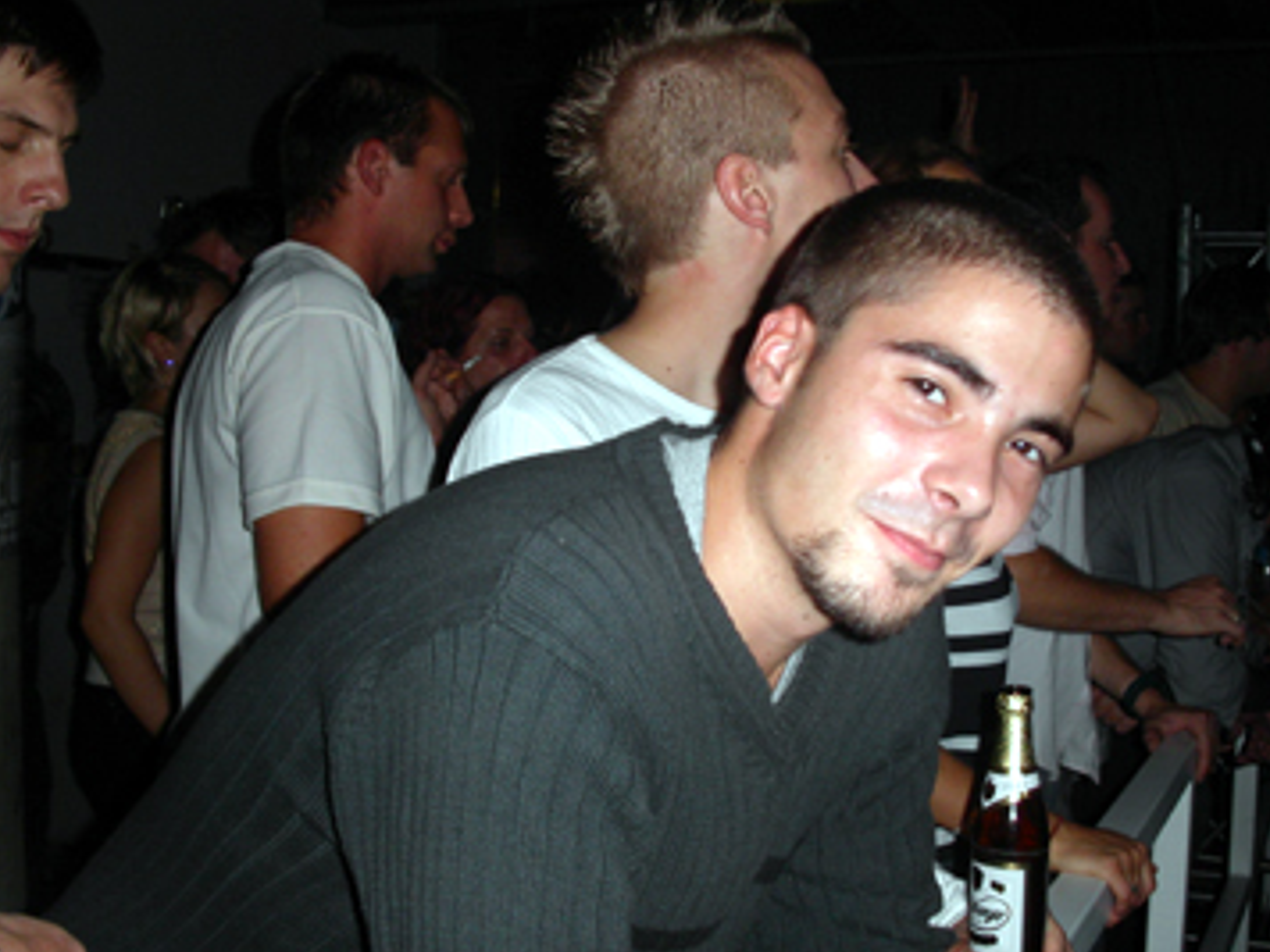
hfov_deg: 43.8
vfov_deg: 33.6
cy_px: 499
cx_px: 701
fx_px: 1578
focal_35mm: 43
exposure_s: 1/30
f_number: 2.8
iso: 100
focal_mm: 7.8
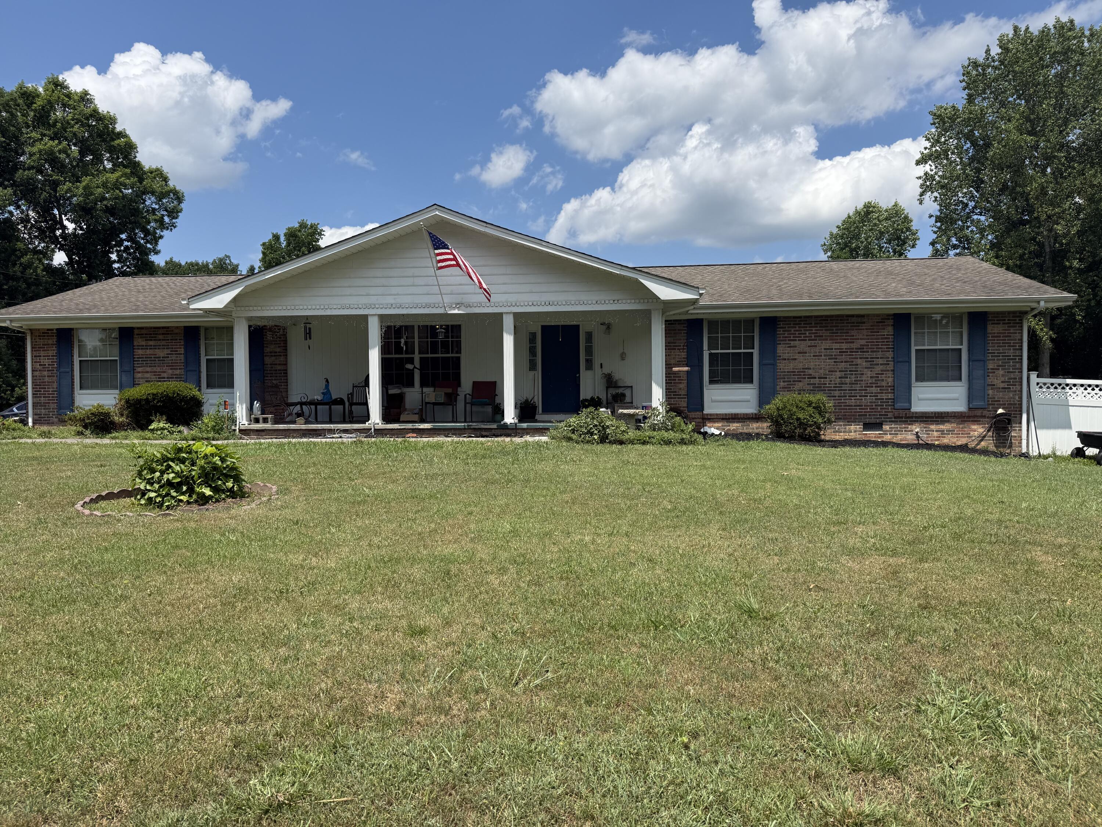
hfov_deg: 71.6
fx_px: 764
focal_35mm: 24
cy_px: 414
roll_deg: +0.2
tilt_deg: -1.6
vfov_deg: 56.8
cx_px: 551
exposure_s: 1/5714
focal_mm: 6.76
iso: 80
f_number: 1.78
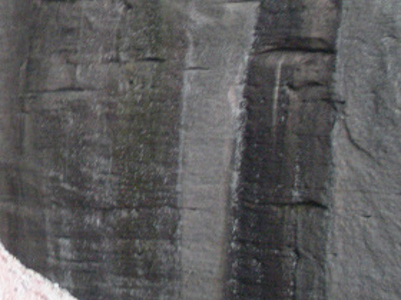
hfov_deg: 18.6
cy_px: -29
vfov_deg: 14.1
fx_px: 1193
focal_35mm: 103
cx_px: 3
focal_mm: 6.3
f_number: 3.5
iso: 342
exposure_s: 1/53.3
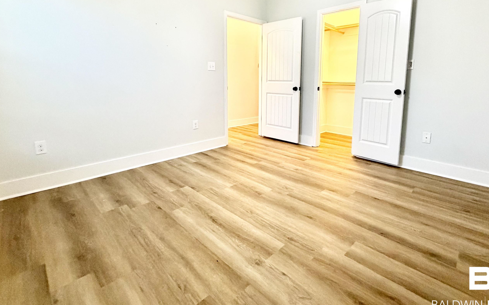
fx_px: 240
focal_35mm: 18
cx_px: 269
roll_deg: -0.3
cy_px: 109
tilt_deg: -6.6
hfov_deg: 90.8
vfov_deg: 63.8
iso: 500
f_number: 2.2
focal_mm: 2.22
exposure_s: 1/60
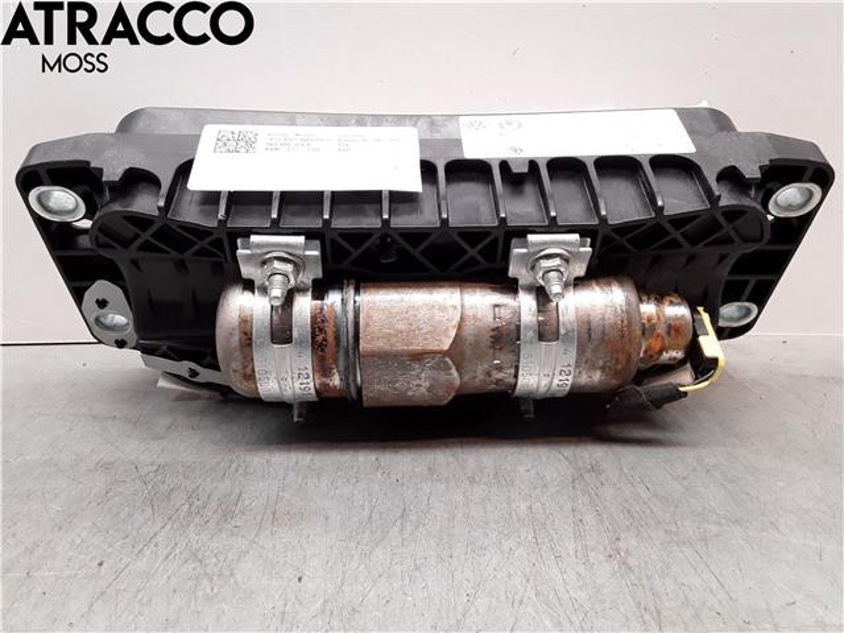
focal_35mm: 28
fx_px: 683
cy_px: 316
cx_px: 422
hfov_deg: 63.4
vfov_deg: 49.7
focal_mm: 2.91
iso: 64
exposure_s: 1/50
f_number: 1.9
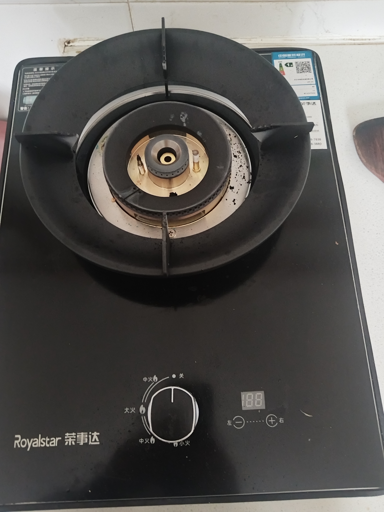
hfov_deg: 53.1
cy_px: 256
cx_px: 192
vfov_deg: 67.3
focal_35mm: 26
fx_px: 385
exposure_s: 1/19.6
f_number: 1.9
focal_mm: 4.95
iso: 7000
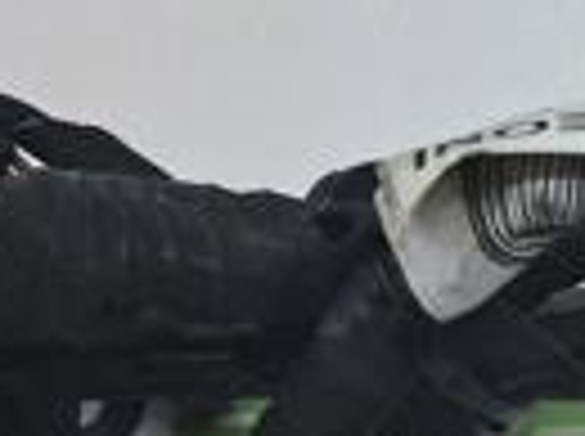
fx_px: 2244
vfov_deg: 11.1
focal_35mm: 133
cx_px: 914
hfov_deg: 13.8
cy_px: 321
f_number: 1.8
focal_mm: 4
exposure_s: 1/100
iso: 50
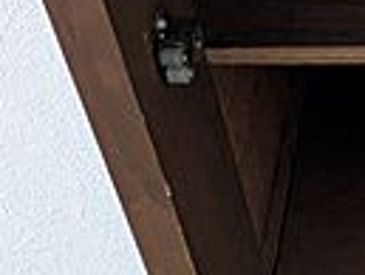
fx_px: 1309
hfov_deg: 14.3
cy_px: 281
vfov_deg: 11.8
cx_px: 620
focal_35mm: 124
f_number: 1.89
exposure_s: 1/24
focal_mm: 5.43
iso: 703
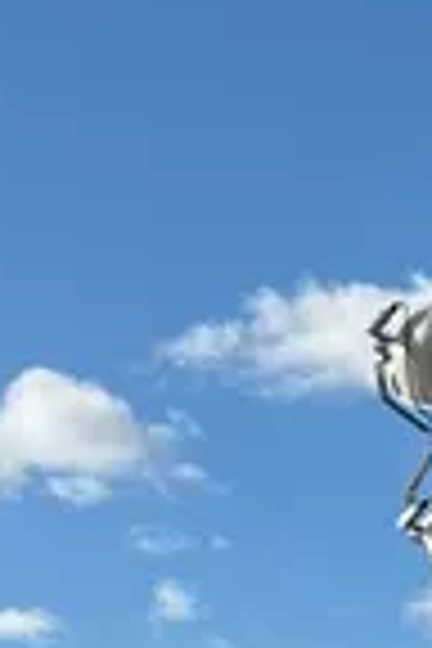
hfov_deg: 9.7
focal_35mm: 138
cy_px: 1532
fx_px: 2484
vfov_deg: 12.1
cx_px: 594
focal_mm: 5.96
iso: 50
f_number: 1.6
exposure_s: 1/3021
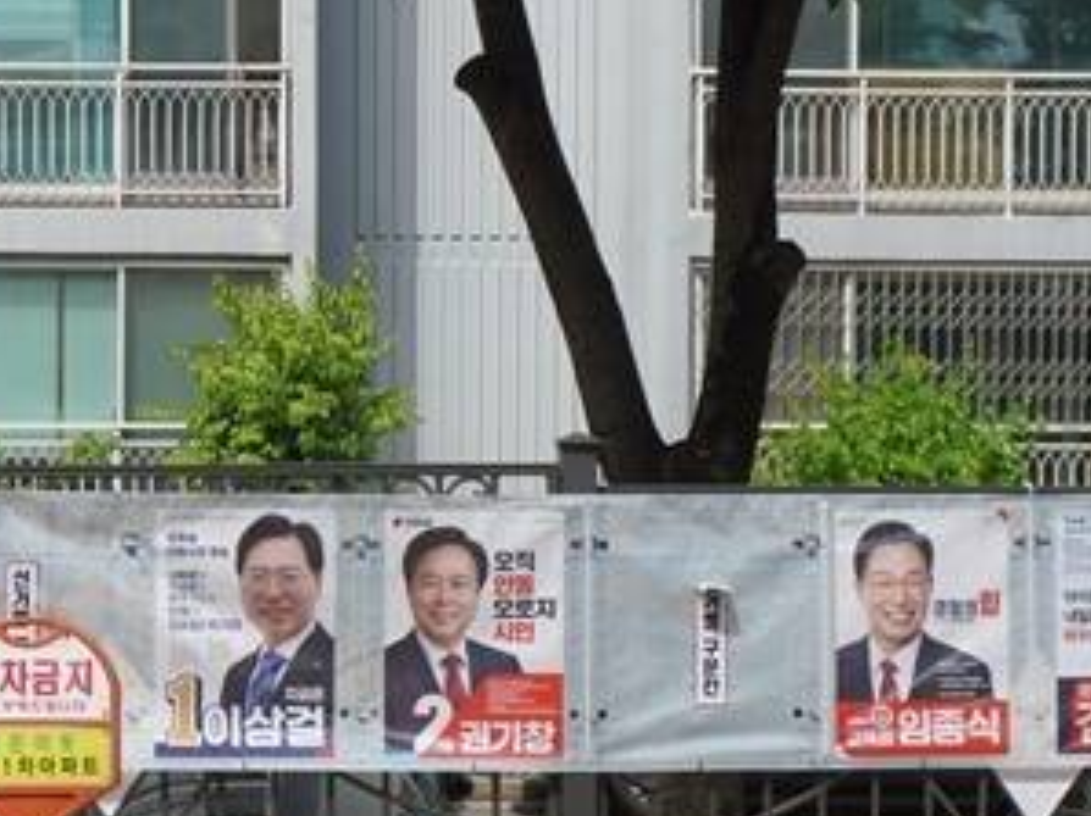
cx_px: 300
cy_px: 476
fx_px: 3024
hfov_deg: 20.3
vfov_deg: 15.4
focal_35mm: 96
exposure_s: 1/500
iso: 100
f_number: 5.6
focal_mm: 31
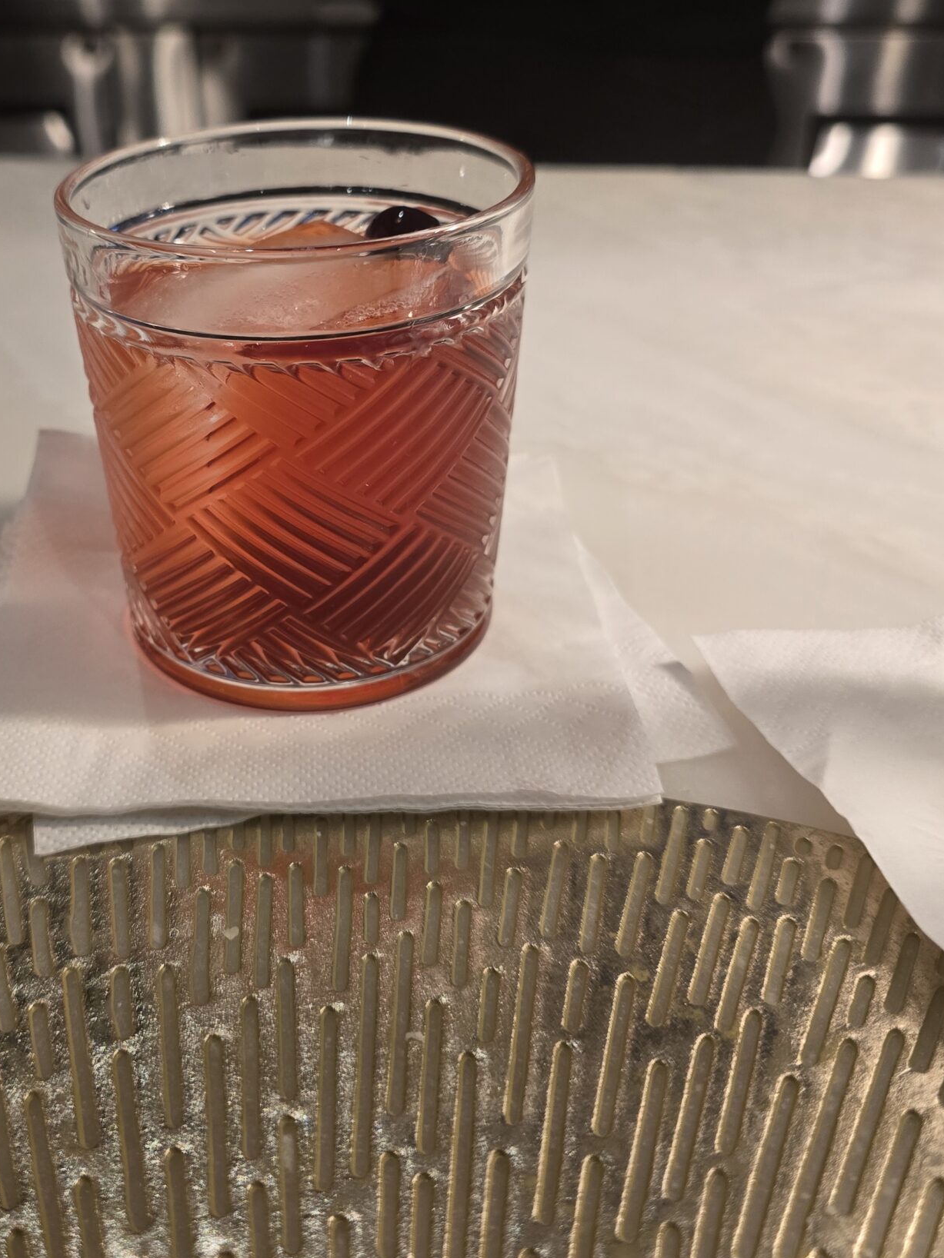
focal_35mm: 36
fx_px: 1309
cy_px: 535
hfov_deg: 38.7
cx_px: 249
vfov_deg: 51.2
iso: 250
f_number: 1.7
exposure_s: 1/120
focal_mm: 6.3
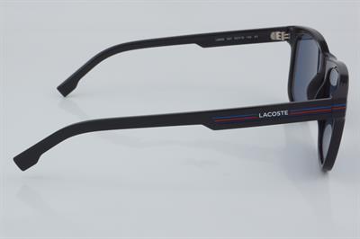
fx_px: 749
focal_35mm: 75
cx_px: 180
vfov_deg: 18.2
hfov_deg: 27.0
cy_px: 120
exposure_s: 1/4
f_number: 32
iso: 100
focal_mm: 50
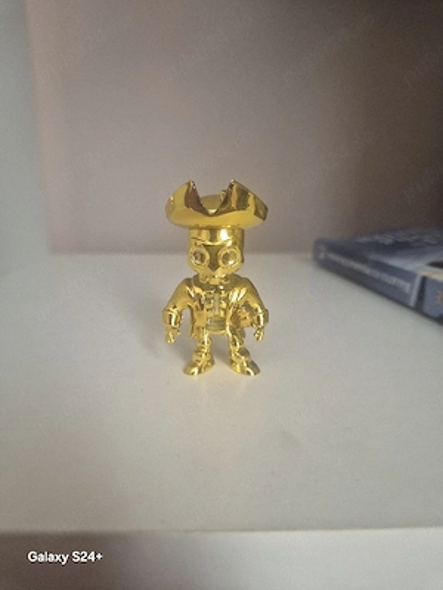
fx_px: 392
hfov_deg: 58.9
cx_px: 222
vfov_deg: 73.9
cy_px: 295
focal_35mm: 23
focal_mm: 5.4
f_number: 1.8
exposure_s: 1/100
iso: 400
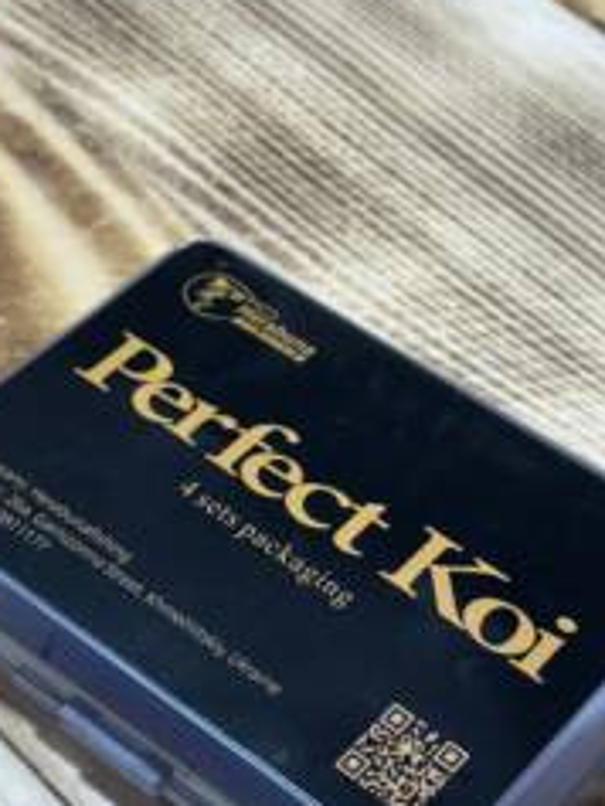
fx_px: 1886
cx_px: 357
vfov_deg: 24.1
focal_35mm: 81
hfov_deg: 18.2
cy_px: 469
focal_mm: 6.86
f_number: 1.78
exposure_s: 1/50
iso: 320
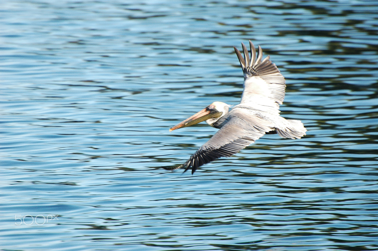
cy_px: 126
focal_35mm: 450
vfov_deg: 3.0
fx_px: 4721
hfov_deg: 4.6
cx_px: 189
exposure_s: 1/640
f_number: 5.6
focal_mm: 300
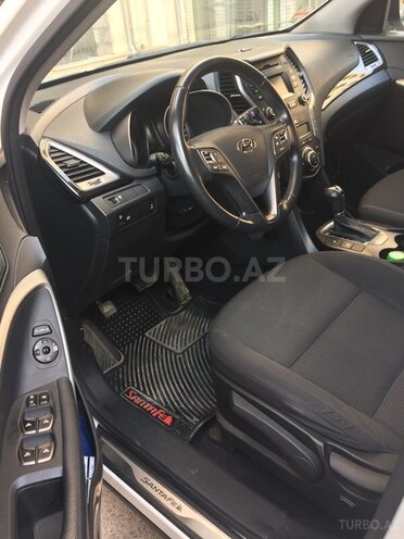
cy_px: 270
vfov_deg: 61.7
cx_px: 202
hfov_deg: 48.2
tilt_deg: -32.4
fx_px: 451
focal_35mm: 29
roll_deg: +7.6
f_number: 2.2
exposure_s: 1/50
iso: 40
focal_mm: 4.15
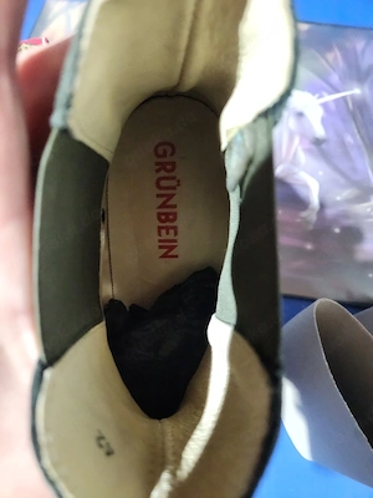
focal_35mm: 23
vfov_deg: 73.9
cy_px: 249
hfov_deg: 58.9
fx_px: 330
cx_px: 186
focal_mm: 5.4
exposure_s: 1/25
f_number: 1.8
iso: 1250
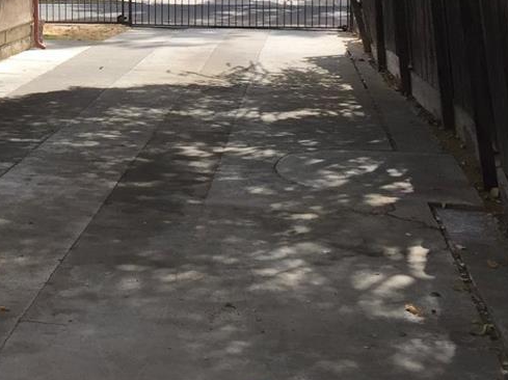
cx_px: -30
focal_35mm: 89
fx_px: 1305
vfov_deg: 16.2
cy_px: -24
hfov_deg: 21.1
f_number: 2.2
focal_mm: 4.15
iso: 32
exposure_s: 1/1163
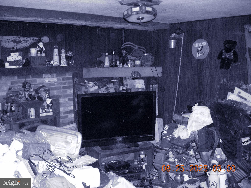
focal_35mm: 38
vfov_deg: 37.7
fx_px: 276
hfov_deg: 49.0
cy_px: 94
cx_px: 126
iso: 573
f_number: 3.2
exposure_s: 1/60
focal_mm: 6.3
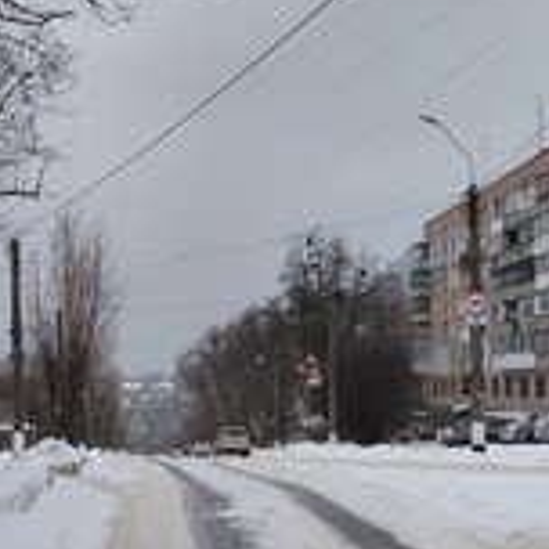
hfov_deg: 29.5
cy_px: 347
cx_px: 303
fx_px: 1041
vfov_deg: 29.4
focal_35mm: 58
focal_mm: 4.69
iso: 50
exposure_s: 1/1180
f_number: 1.8
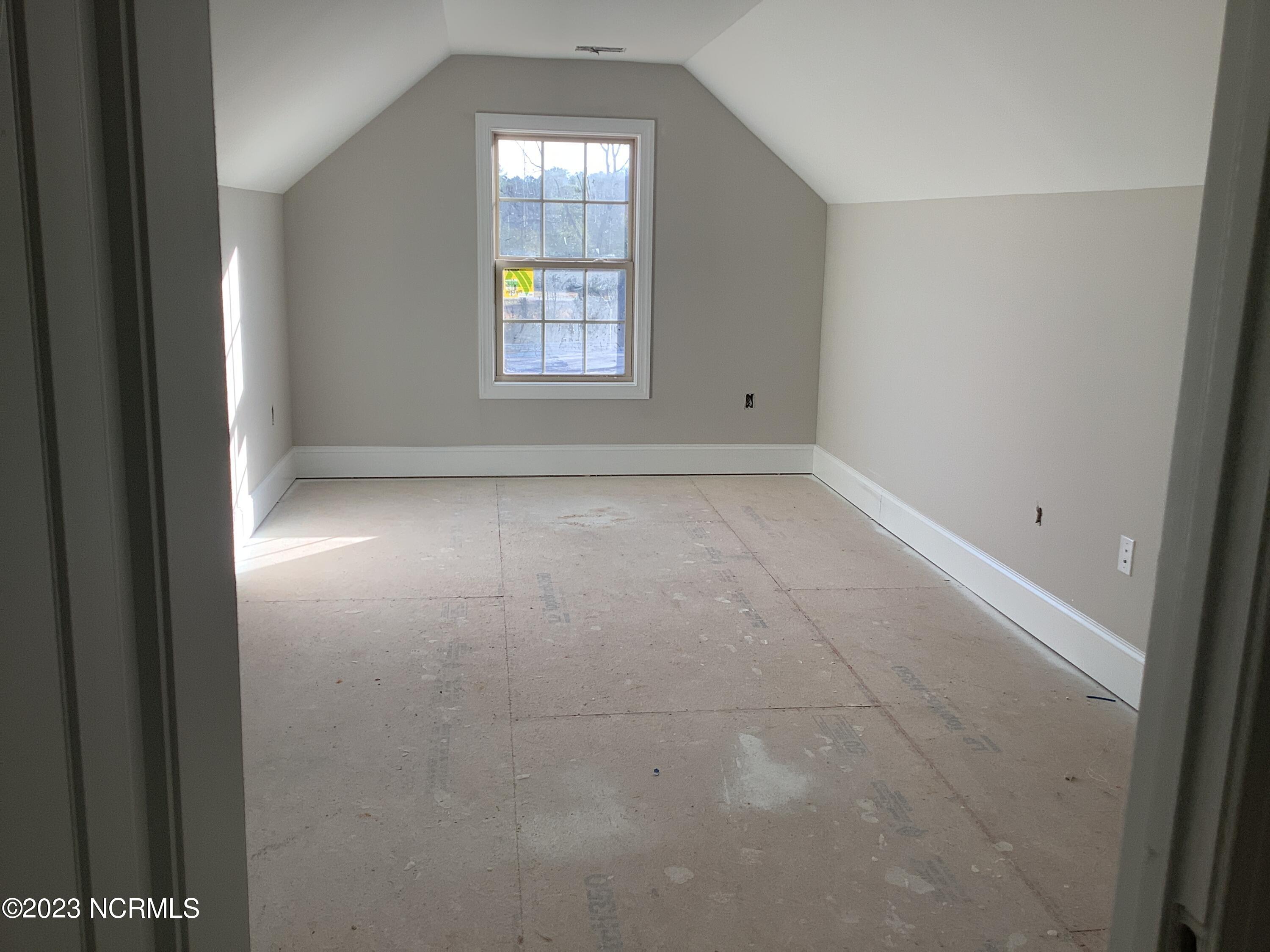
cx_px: 635
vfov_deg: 45.4
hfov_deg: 58.4
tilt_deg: -13.0
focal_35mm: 31
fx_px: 1137
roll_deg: -1.6
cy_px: 476
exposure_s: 1/120
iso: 40
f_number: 2.4
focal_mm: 3.3
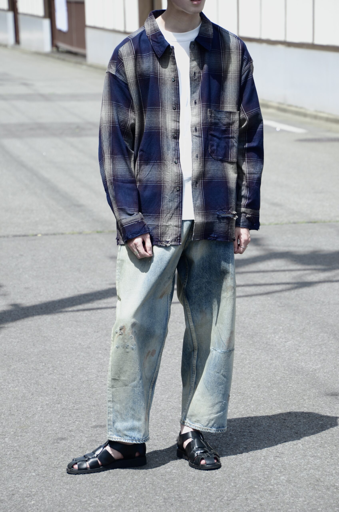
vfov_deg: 15.9
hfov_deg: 10.6
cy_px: 256
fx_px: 1830
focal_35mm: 129
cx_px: 170
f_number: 5.6
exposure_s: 1/500
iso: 160
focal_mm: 86
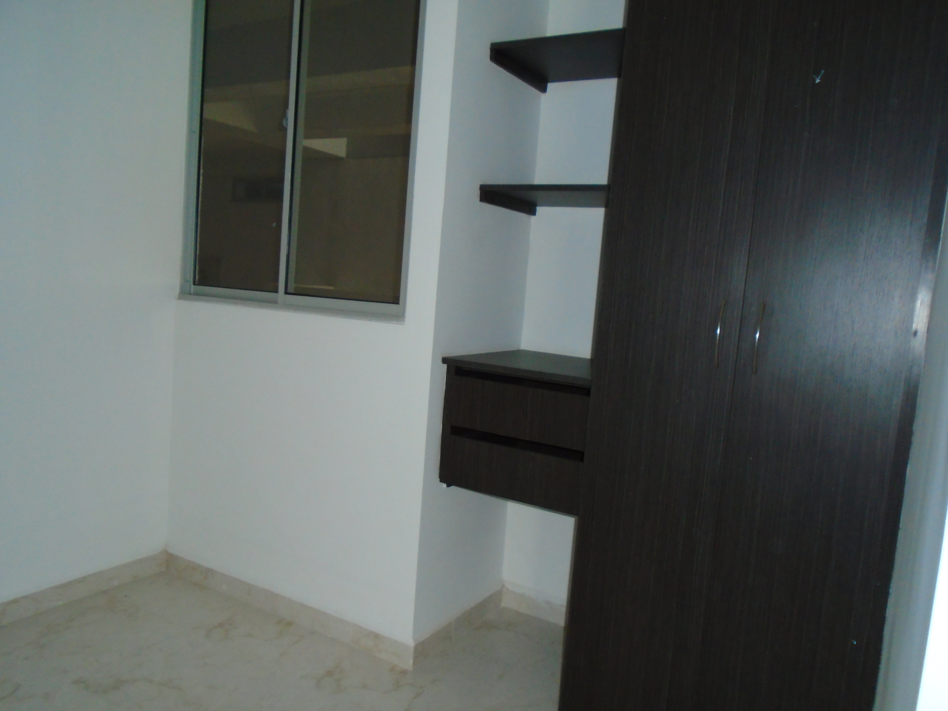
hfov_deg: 67.3
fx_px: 712
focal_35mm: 26
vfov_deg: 53.1
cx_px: 474
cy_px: 356
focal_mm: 4.6
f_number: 3.2
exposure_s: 1/30
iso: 250
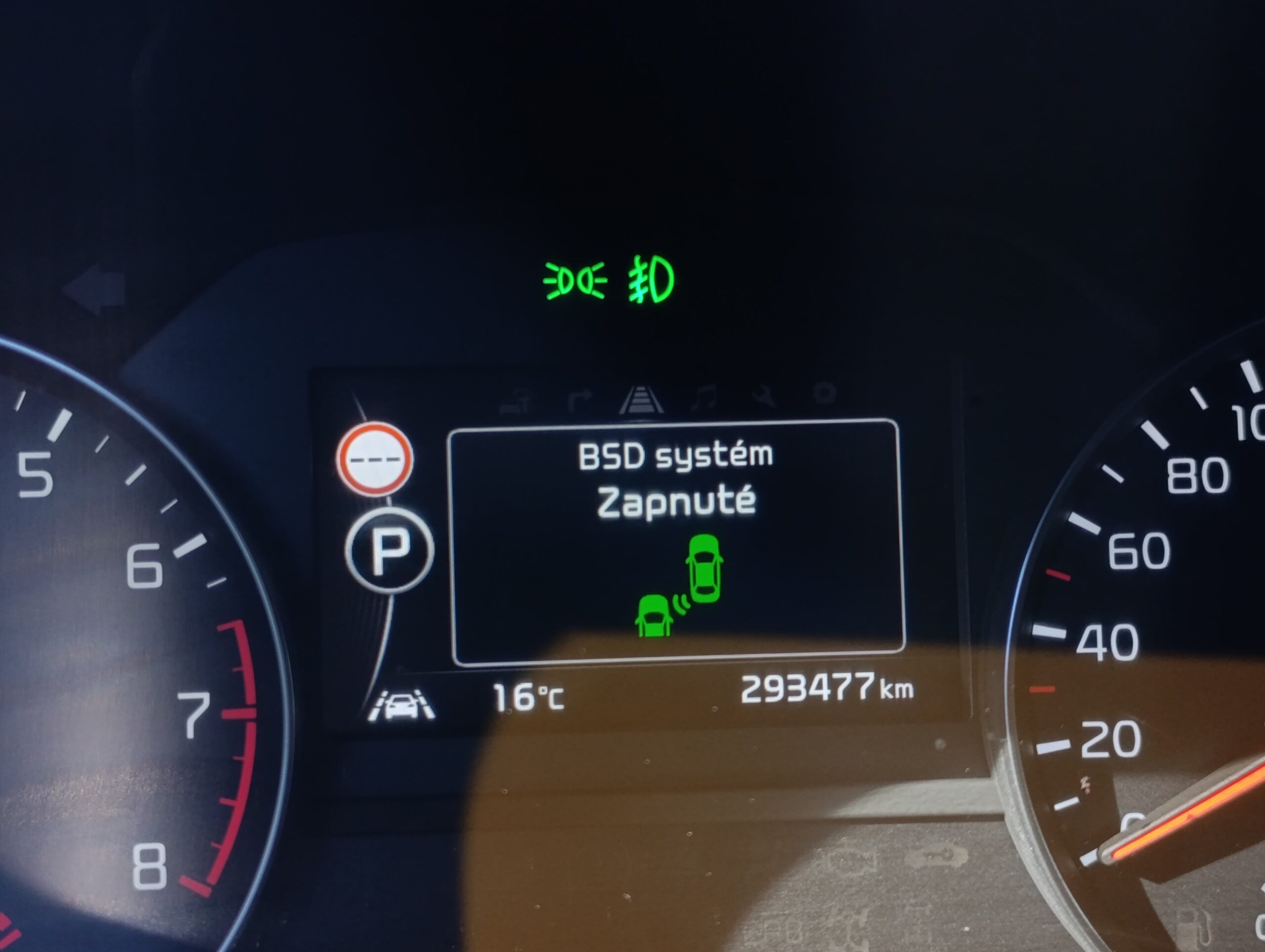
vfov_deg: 26.6
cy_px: 476
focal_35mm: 55
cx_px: 632
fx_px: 2013
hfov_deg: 34.9
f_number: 1.6
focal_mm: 6.14
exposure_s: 1/99.9
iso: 320
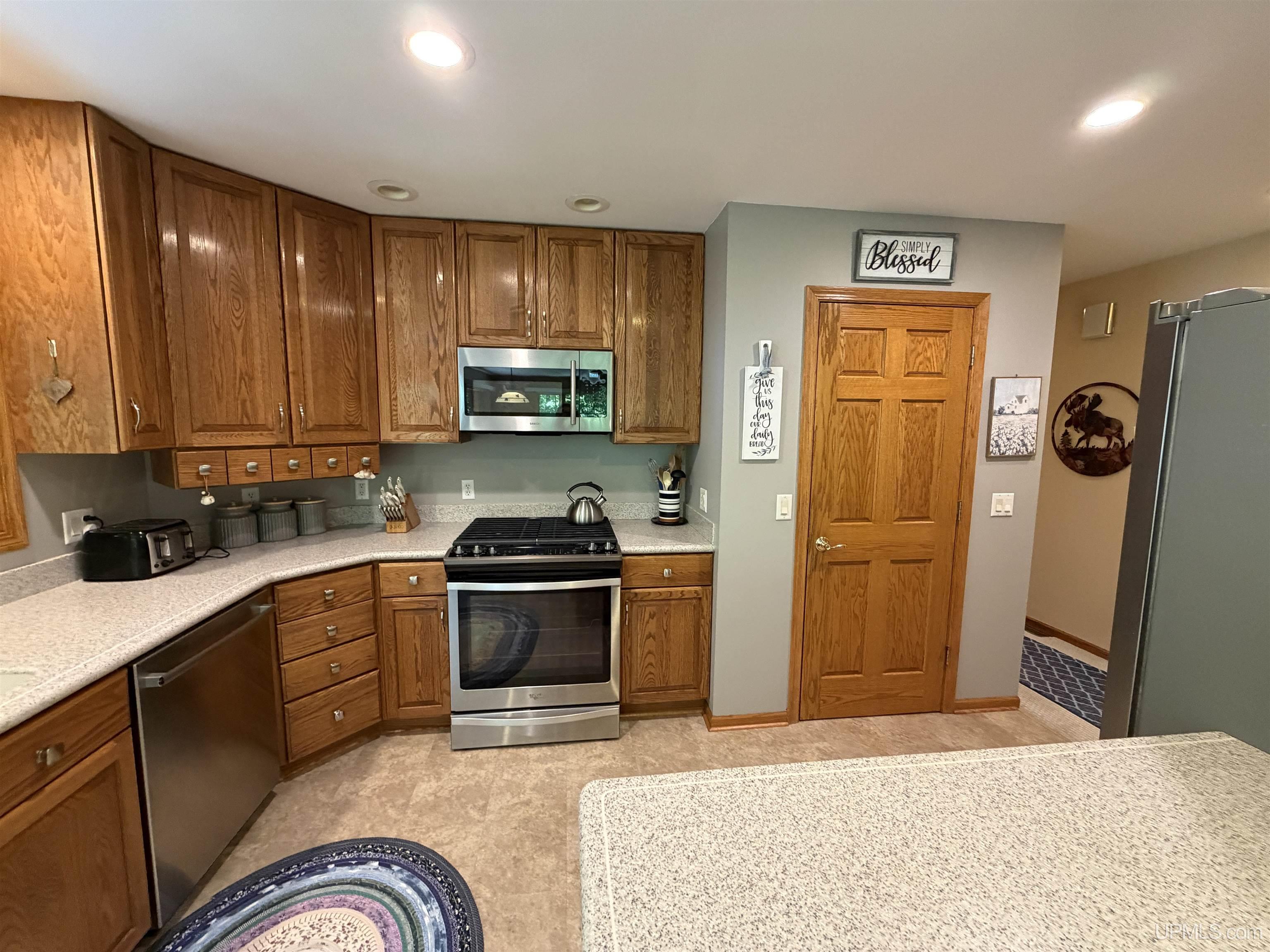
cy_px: 476
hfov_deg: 102.1
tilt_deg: -7.3
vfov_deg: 85.7
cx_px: 635
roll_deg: +0.0
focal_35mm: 14
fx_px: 514
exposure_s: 1/60
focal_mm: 2.22
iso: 500
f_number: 2.2
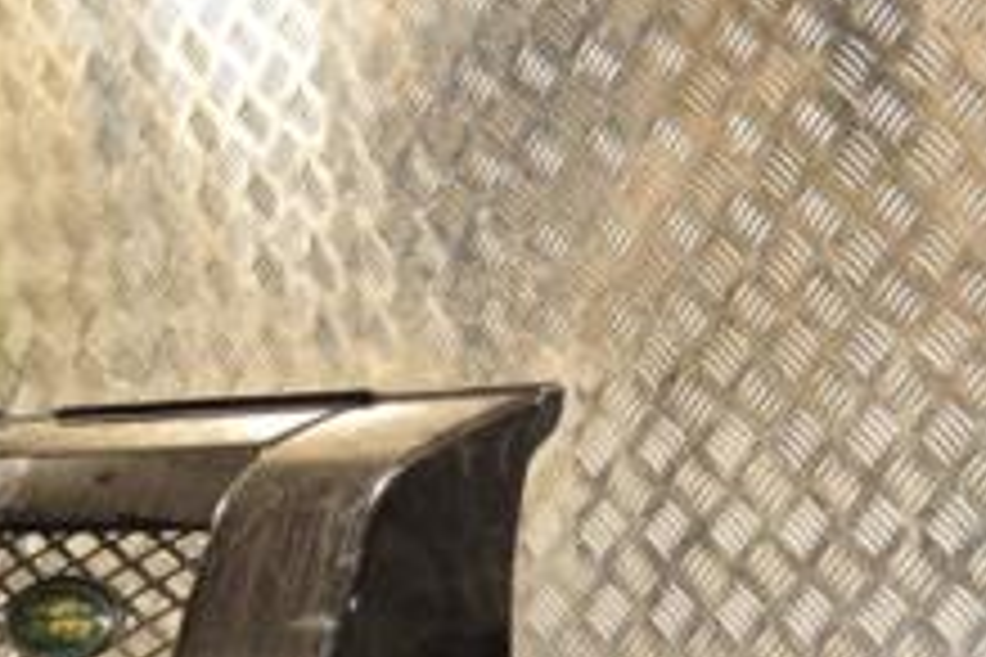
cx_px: 806
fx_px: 2027
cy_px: 801
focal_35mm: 74
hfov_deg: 26.8
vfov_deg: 17.5
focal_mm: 18
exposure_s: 1/160
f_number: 5
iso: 800
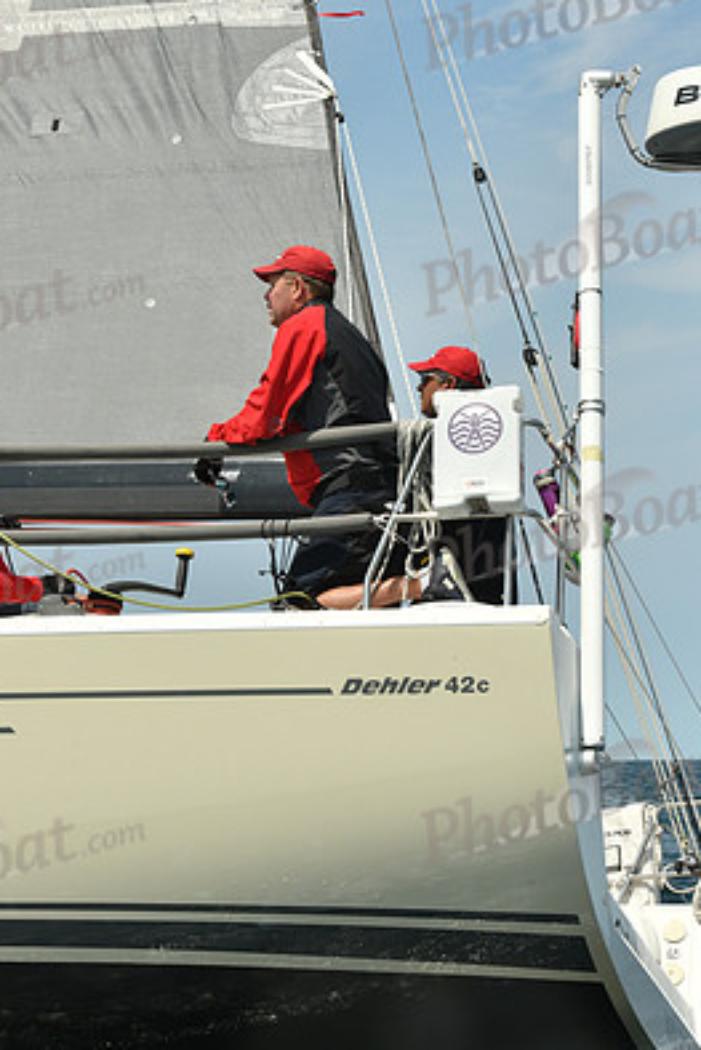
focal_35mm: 103
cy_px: 424
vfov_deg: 19.8
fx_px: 3006
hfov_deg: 13.3
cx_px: 284
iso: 320
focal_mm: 70
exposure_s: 1/1000
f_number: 10
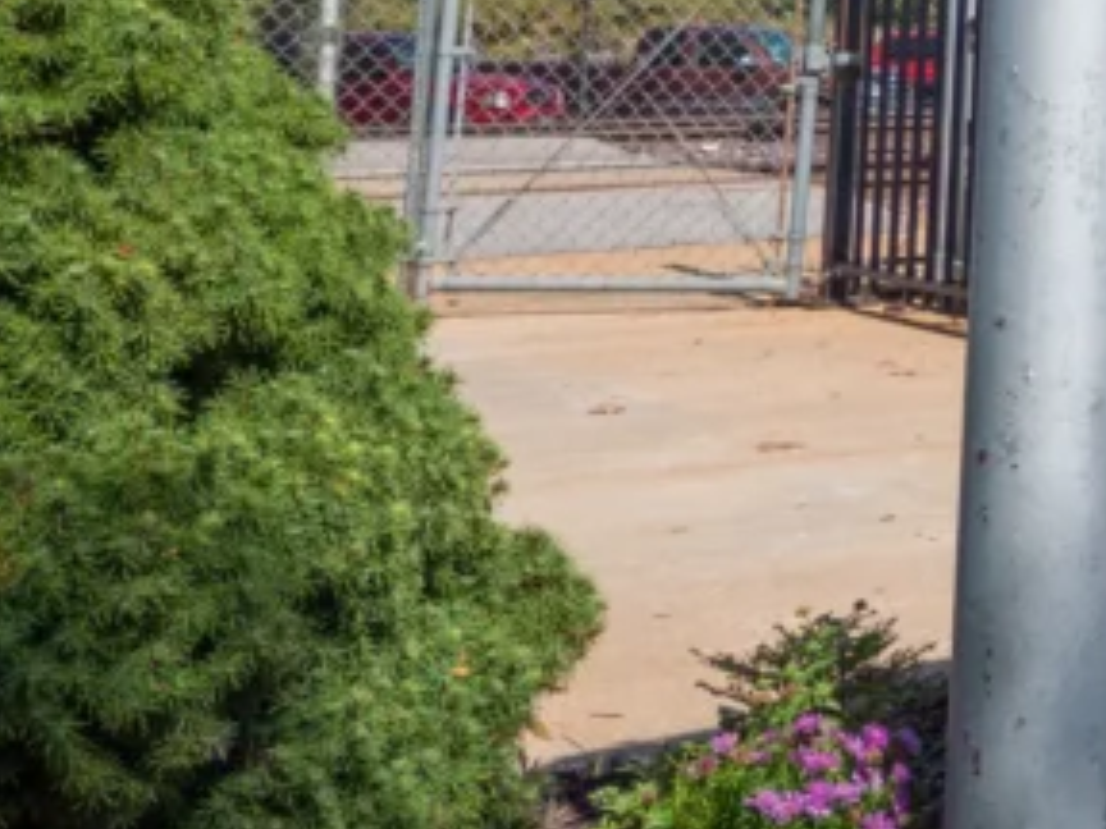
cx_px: 2085
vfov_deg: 18.4
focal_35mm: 75
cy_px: -230
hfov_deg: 18.8
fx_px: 2396
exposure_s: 1/2500
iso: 200
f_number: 4
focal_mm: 9
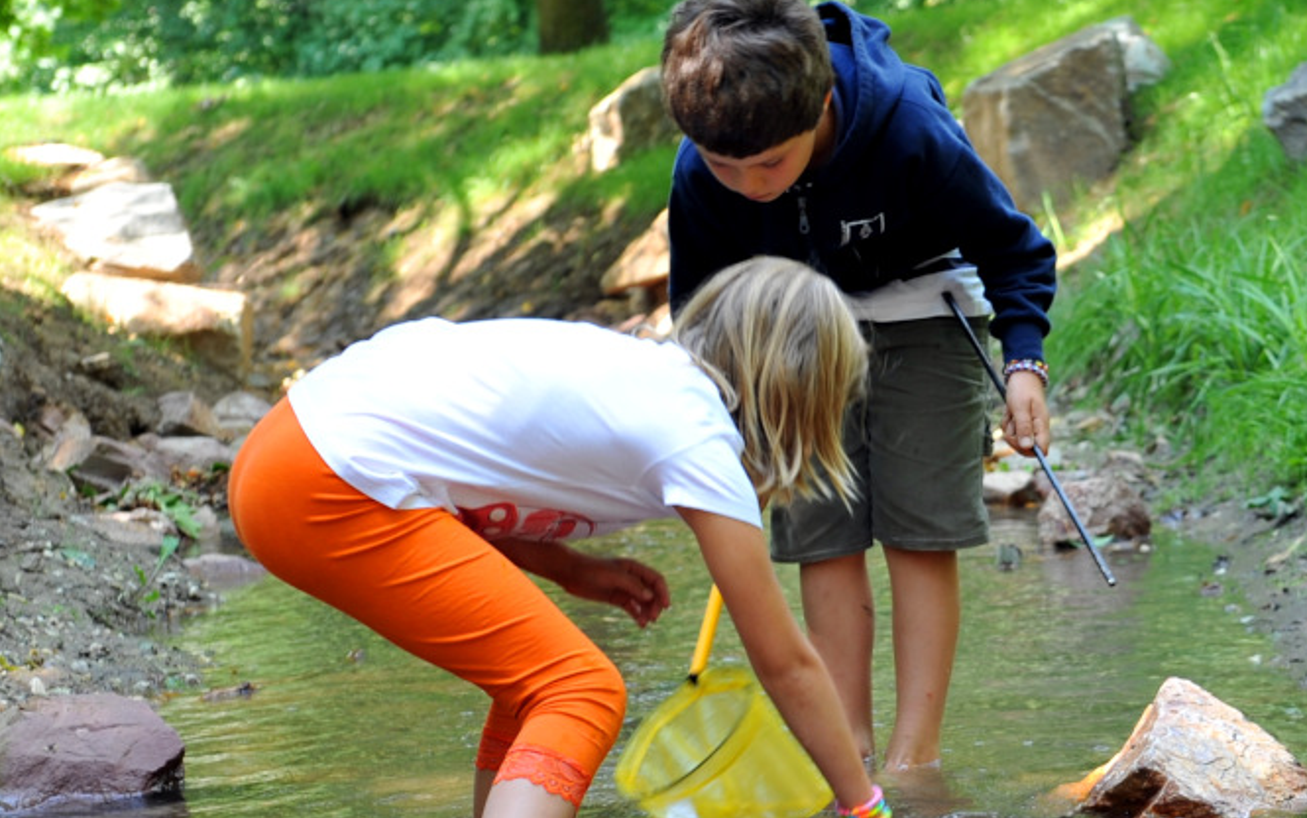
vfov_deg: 18.1
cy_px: 526
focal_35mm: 72
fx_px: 2565
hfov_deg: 28.6
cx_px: 715
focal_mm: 50
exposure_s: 1/80
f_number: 4.5
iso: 200
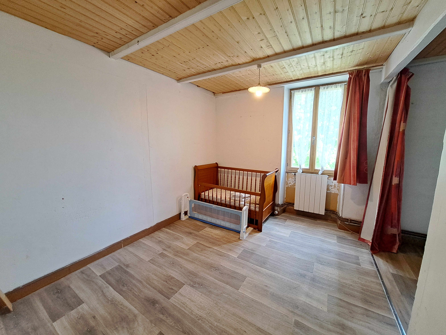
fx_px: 167
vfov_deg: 89.9
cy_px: 168
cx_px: 223
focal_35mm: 13
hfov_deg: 106.2
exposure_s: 1/50
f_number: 2.2
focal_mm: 1.74
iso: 125
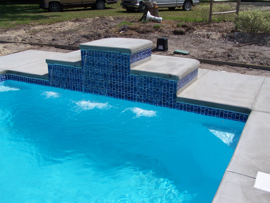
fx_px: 296
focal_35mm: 38
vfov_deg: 37.7
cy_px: 102
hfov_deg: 49.0
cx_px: 135
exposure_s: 1/750
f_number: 5.6
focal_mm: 6.3
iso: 80
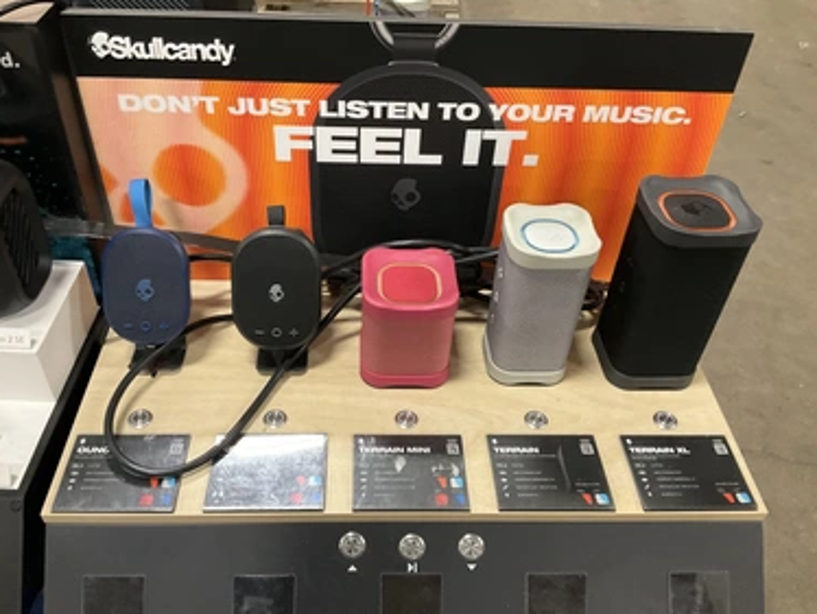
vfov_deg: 45.5
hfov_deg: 58.3
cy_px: 315
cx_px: 389
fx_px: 732
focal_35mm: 31
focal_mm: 3
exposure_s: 1/40
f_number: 1.8
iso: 200
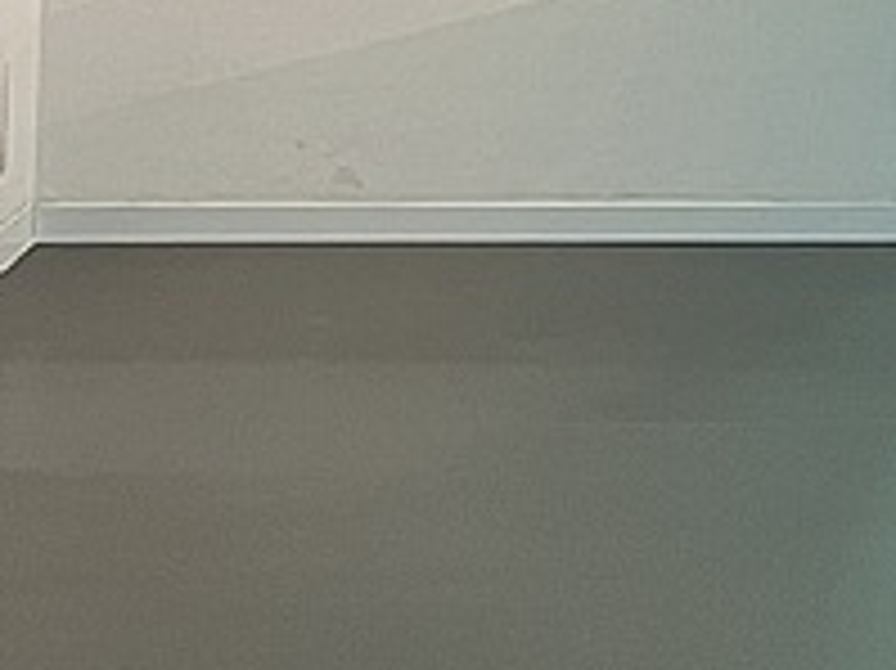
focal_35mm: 167
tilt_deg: +5.1
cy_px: -1277
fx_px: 4320
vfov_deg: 7.8
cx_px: 1378
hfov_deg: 11.3
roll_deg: +0.7
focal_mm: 5.1
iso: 100
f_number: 1.6
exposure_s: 1/50
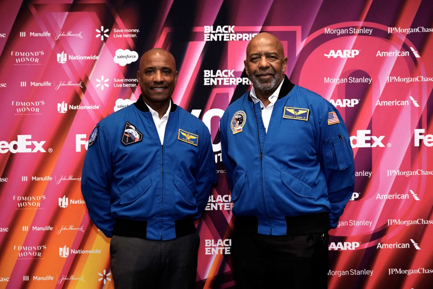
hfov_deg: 31.0
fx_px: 782
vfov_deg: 20.9
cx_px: 216
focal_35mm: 65
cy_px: 144
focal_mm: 43.8
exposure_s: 1/200
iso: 1250
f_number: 2.8
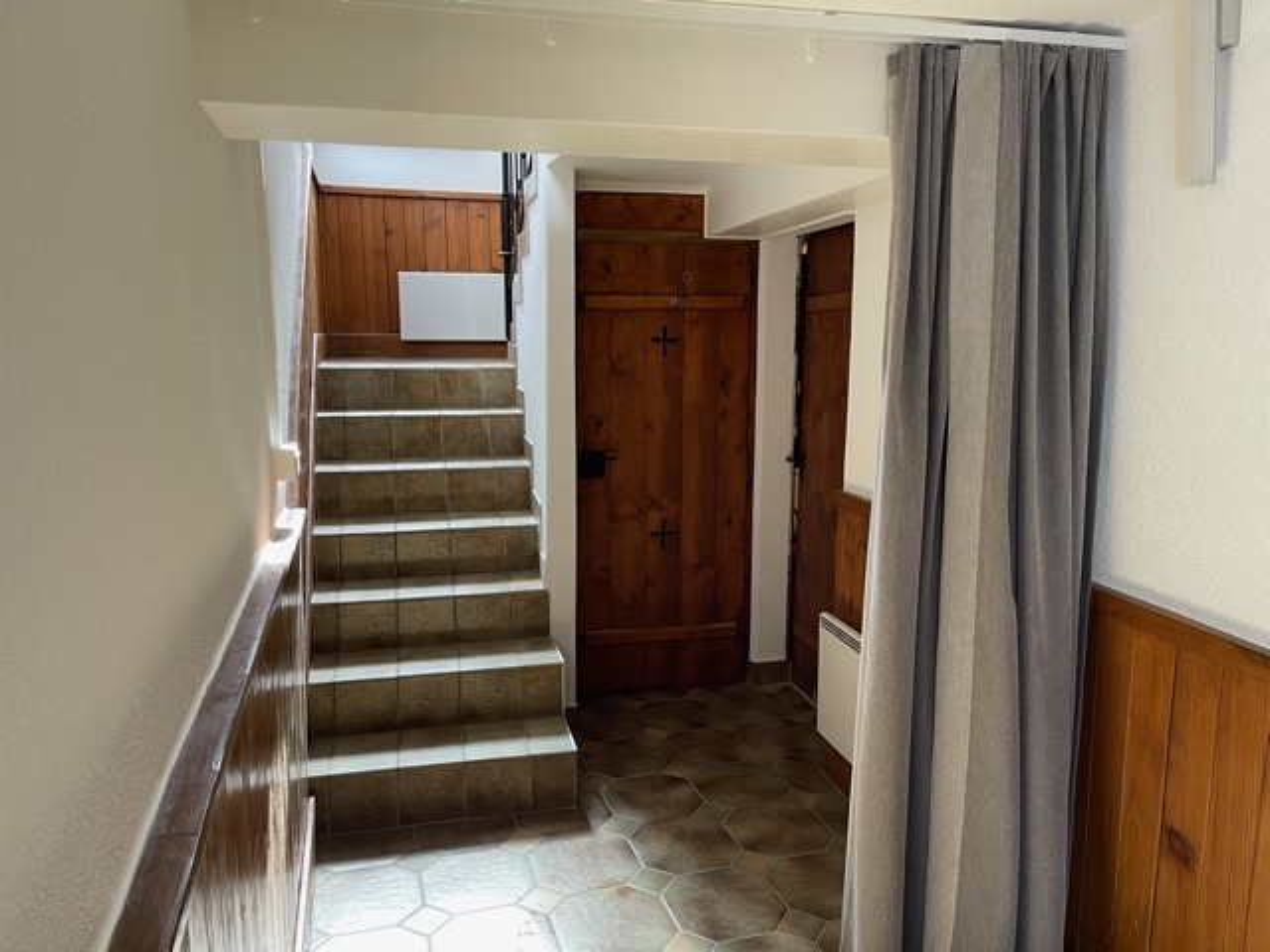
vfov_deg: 53.1
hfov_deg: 67.3
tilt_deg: -8.6
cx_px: 635
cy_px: 476
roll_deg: -0.3
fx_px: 954
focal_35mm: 26
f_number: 1.6
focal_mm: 5.1
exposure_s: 1/60
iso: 200
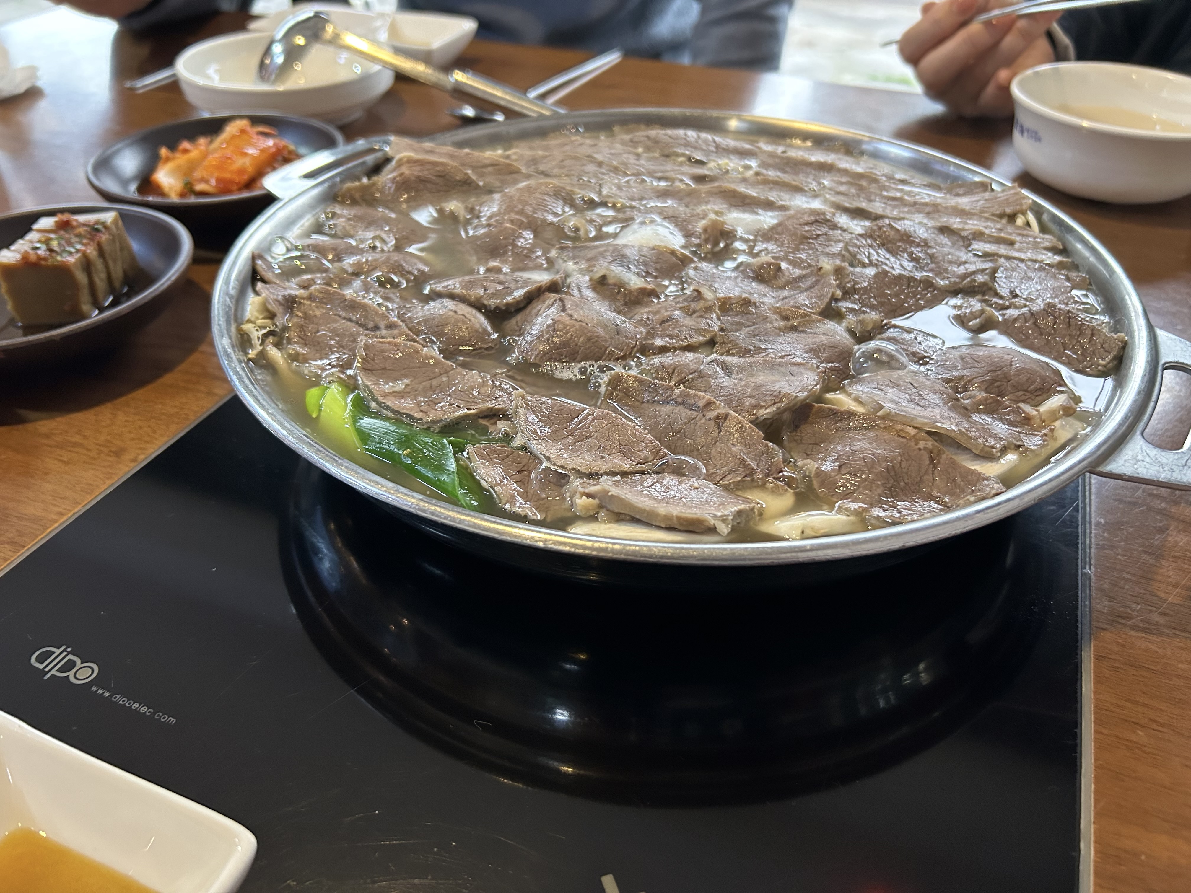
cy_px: 446
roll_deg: +1.0
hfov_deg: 67.3
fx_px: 895
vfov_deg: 53.1
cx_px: 596
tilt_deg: -38.4
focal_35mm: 26
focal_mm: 5.7
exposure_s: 1/60
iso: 400
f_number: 1.5
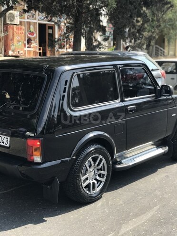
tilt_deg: -8.6
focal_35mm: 57
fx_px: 389
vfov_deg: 33.8
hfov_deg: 25.7
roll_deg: -0.5
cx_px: 88
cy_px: 118
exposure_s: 1/251
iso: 20
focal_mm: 6.6
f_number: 2.8
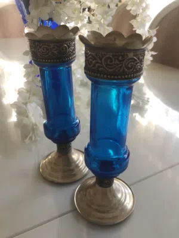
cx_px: 90
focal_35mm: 28
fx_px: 193
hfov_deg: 49.7
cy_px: 119
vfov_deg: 63.4
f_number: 1.8
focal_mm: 4
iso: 50
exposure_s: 1/15
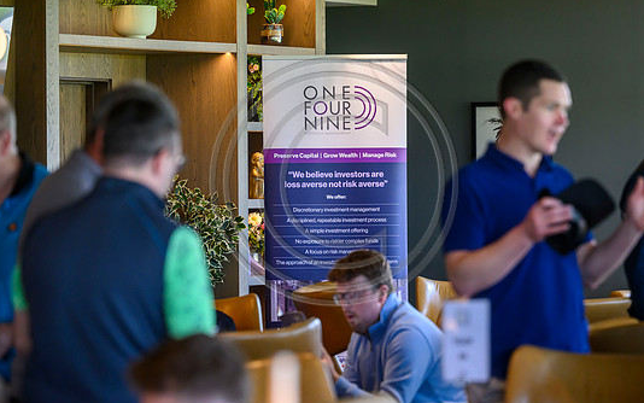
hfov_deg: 12.6
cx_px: 334
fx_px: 2914
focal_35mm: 166
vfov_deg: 7.9
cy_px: 180
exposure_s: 1/500
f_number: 3.5
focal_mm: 150
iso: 2000
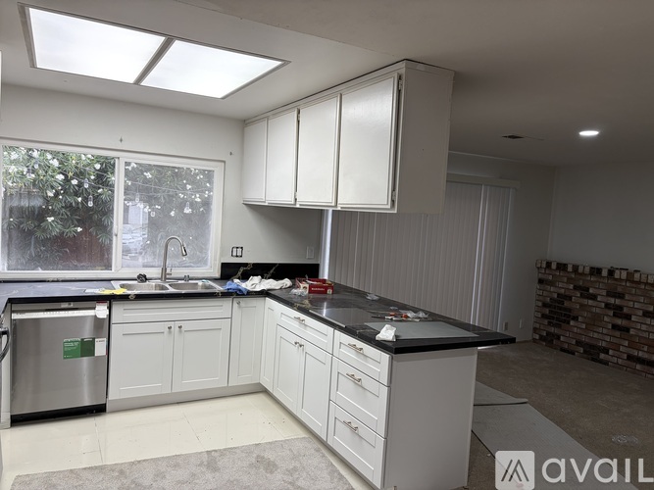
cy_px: 245
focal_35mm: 26
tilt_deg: -3.3
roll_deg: -3.4
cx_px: 327
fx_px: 491
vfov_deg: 53.0
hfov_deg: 67.3
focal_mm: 5.96
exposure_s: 1/120
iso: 64
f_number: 1.6
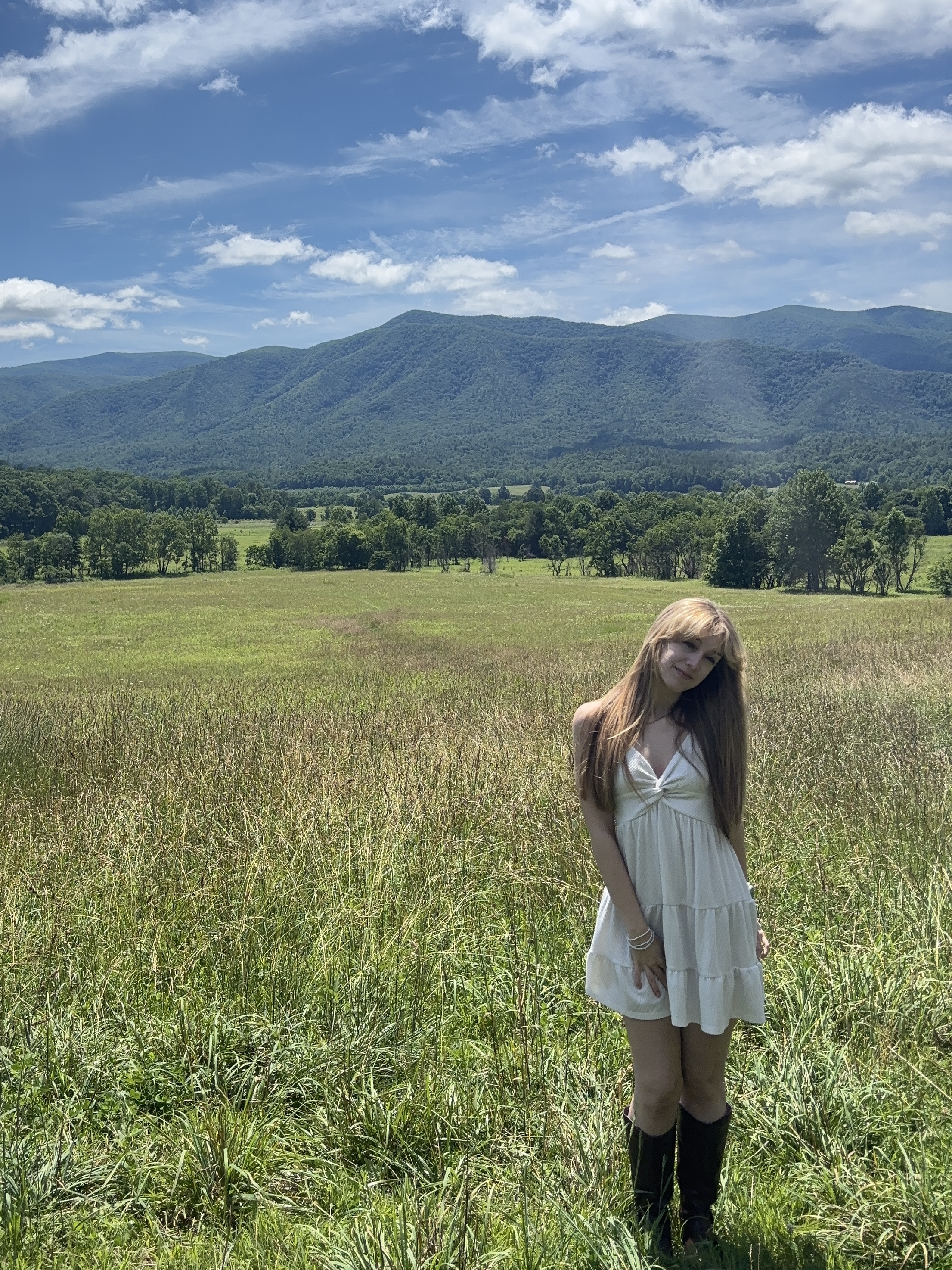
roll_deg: +0.9
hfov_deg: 53.1
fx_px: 953
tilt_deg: -1.4
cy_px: 635
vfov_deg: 67.3
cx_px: 476
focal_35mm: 26
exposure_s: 1/4854
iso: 50
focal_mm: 5.96
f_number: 1.6
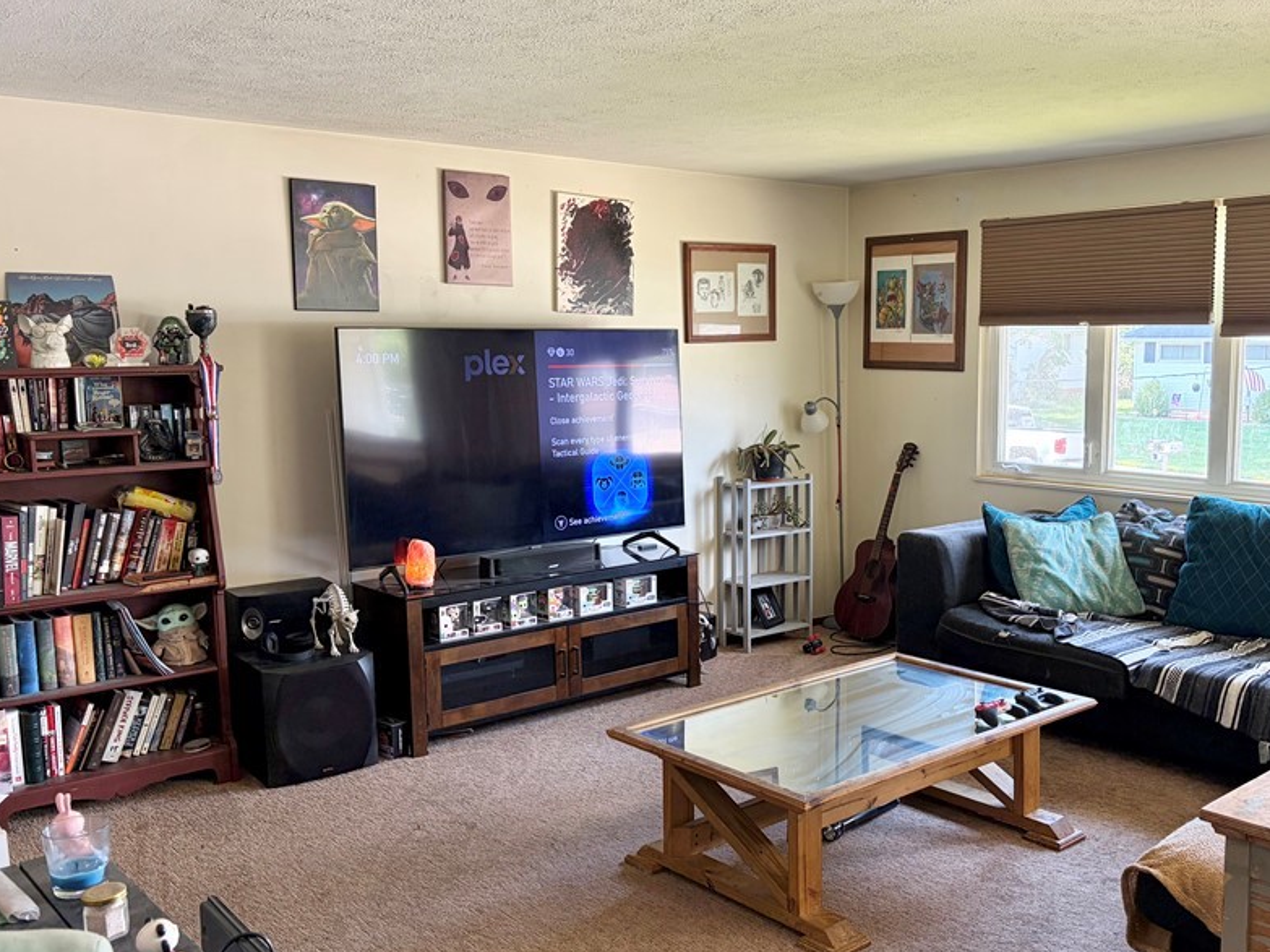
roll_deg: +1.0
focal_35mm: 34
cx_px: 770
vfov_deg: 41.8
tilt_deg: -6.5
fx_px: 1247
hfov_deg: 53.5
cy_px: 491
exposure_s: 1/68
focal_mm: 5.96
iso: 125
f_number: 1.6
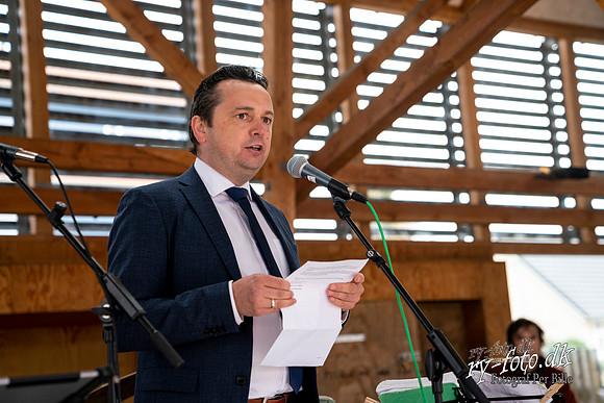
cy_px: 202
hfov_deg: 31.4
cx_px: 302
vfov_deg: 21.3
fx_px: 1074
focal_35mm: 64
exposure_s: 1/320
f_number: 2.8
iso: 400
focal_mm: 64
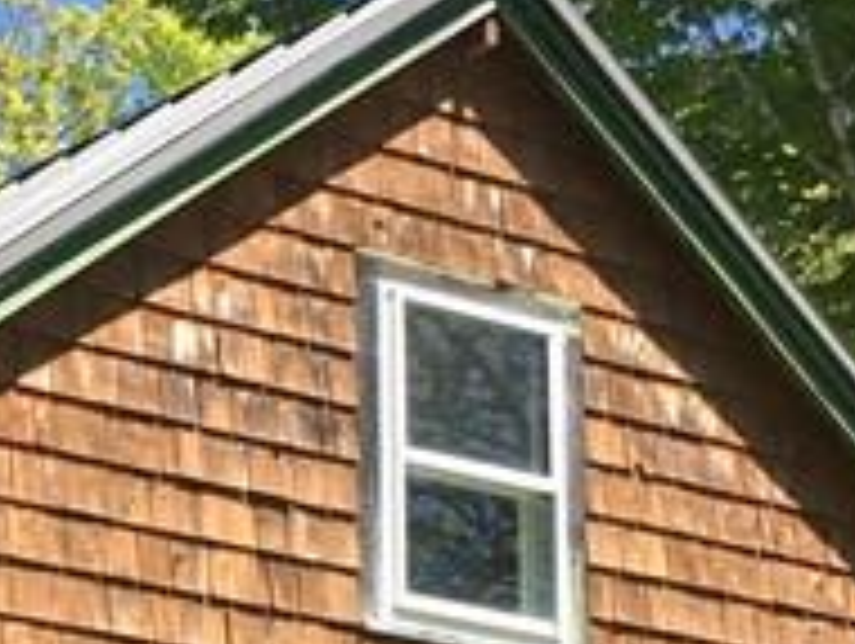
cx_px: -446
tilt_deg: +8.4
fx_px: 3858
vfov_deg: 9.2
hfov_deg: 12.0
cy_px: 1117
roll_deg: -0.6
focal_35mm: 156
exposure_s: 1/601
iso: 25
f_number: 2.2
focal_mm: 4.15
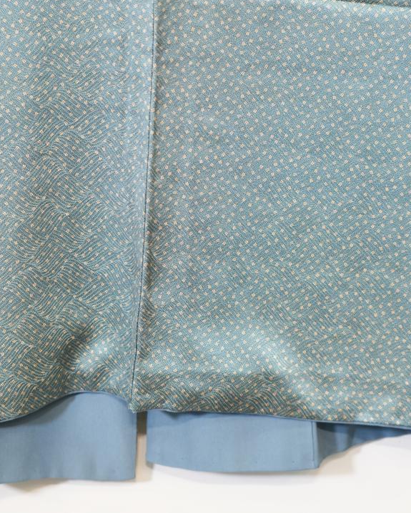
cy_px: 256
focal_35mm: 92
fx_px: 1399
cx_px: 164
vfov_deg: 20.8
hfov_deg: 16.7
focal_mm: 65
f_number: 4
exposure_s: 1/80
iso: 1600
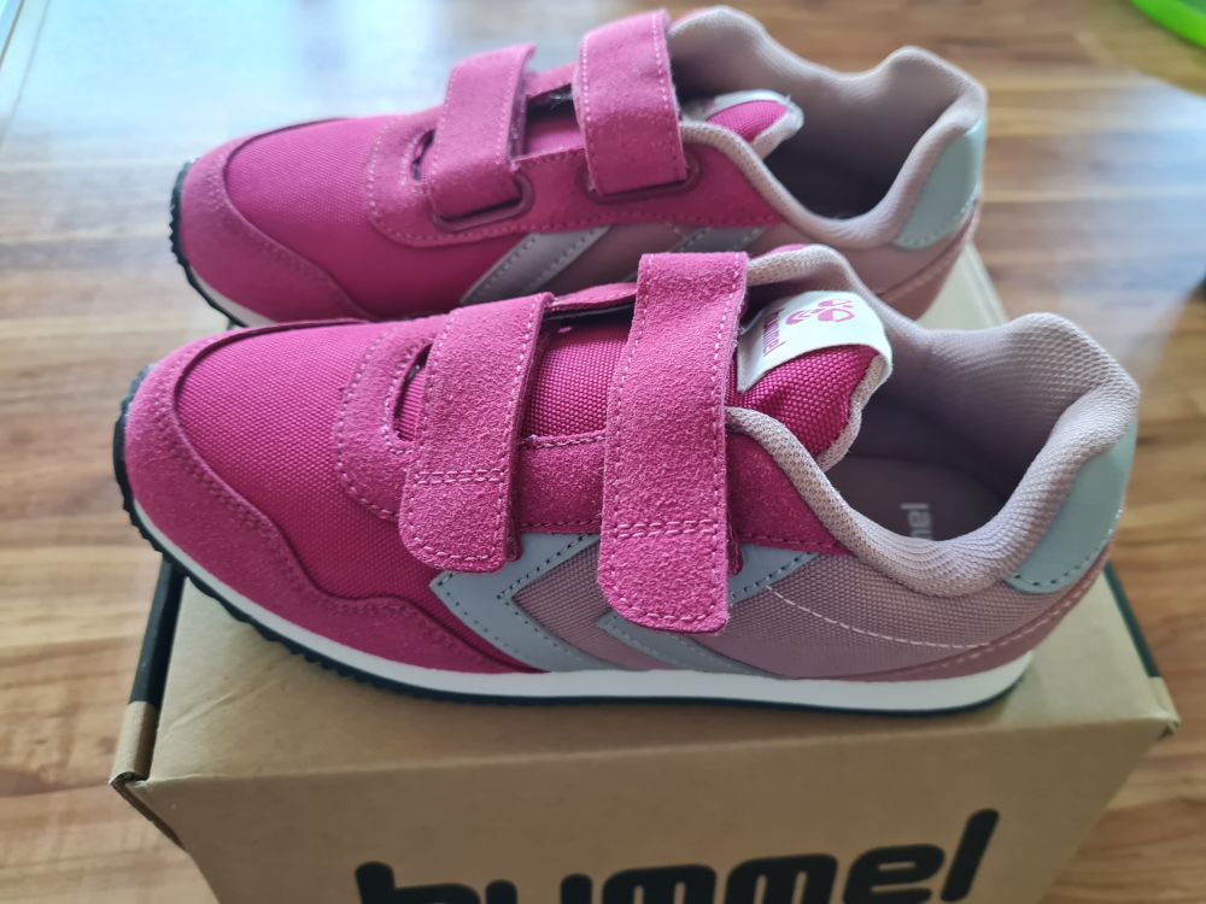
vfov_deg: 53.1
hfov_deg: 67.3
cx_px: 603
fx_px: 906
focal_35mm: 26
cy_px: 452
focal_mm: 5.4
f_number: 1.8
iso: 400
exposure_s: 1/50
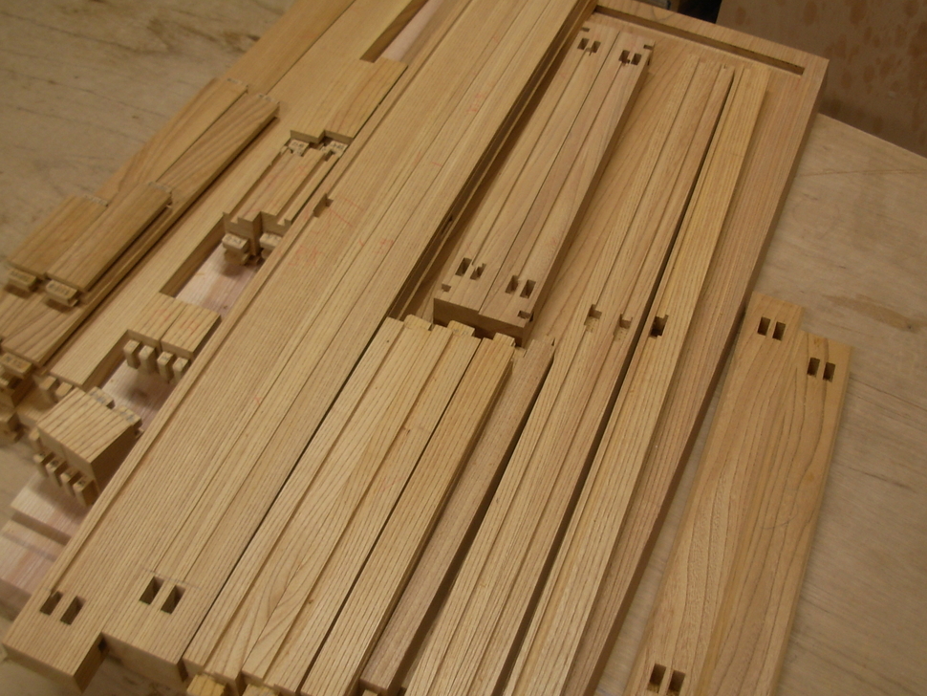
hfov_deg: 40.4
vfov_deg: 30.9
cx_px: 493
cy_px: 372
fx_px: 1259
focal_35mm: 47
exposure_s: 1/10
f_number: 2.9
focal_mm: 6.3
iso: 79
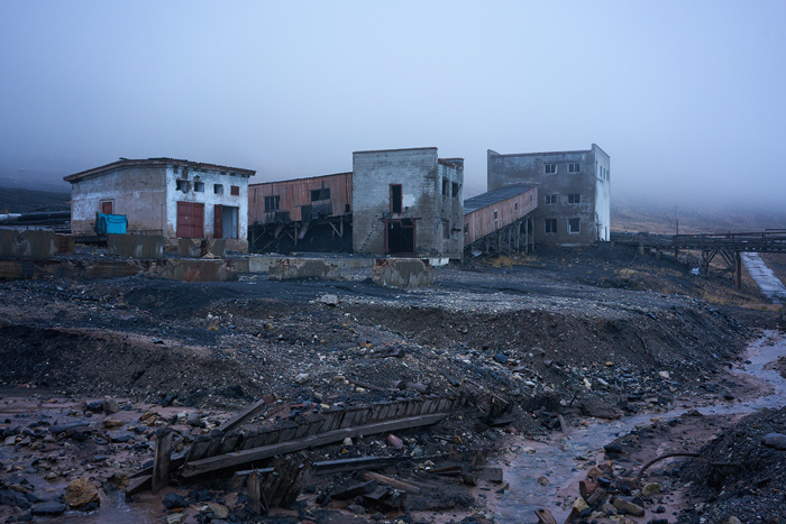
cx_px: 393
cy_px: 262
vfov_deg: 37.9
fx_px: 764
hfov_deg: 54.4
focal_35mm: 35
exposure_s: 1/40
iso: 800
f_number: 5.6
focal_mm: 35
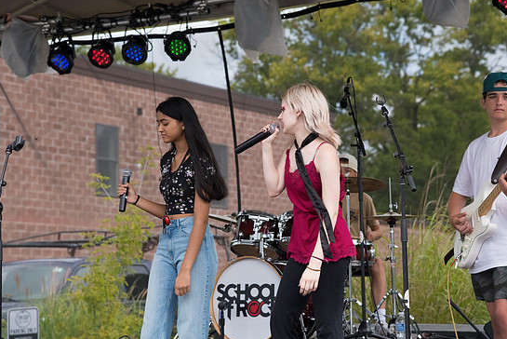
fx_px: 1649
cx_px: 262
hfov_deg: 17.5
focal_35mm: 117
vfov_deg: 11.7
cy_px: 163
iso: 1400
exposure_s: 1/2000
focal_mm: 110
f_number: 6.3
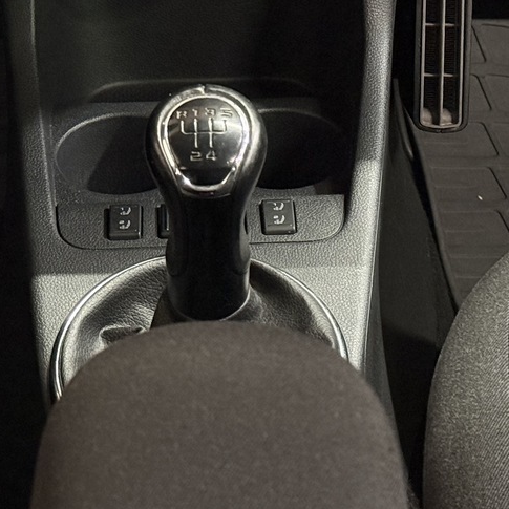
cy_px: 79
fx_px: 2096
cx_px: 225
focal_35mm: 126
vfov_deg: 13.8
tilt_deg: -32.4
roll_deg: +1.1
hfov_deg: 13.8
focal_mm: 6.76
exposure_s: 1/36
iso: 500
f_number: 1.78
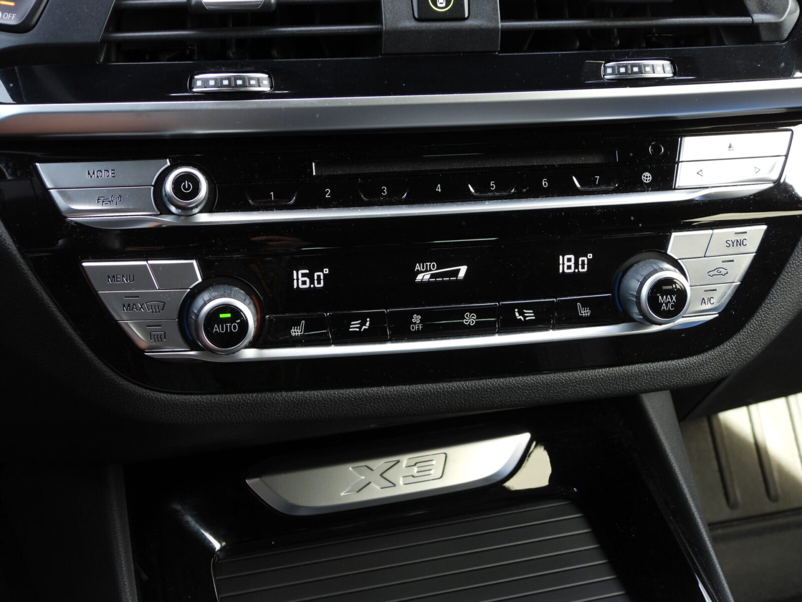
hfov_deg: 32.2
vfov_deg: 24.4
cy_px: 301
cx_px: 401
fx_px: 1390
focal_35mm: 60
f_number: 3.5
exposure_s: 1/30
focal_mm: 10.7
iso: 100
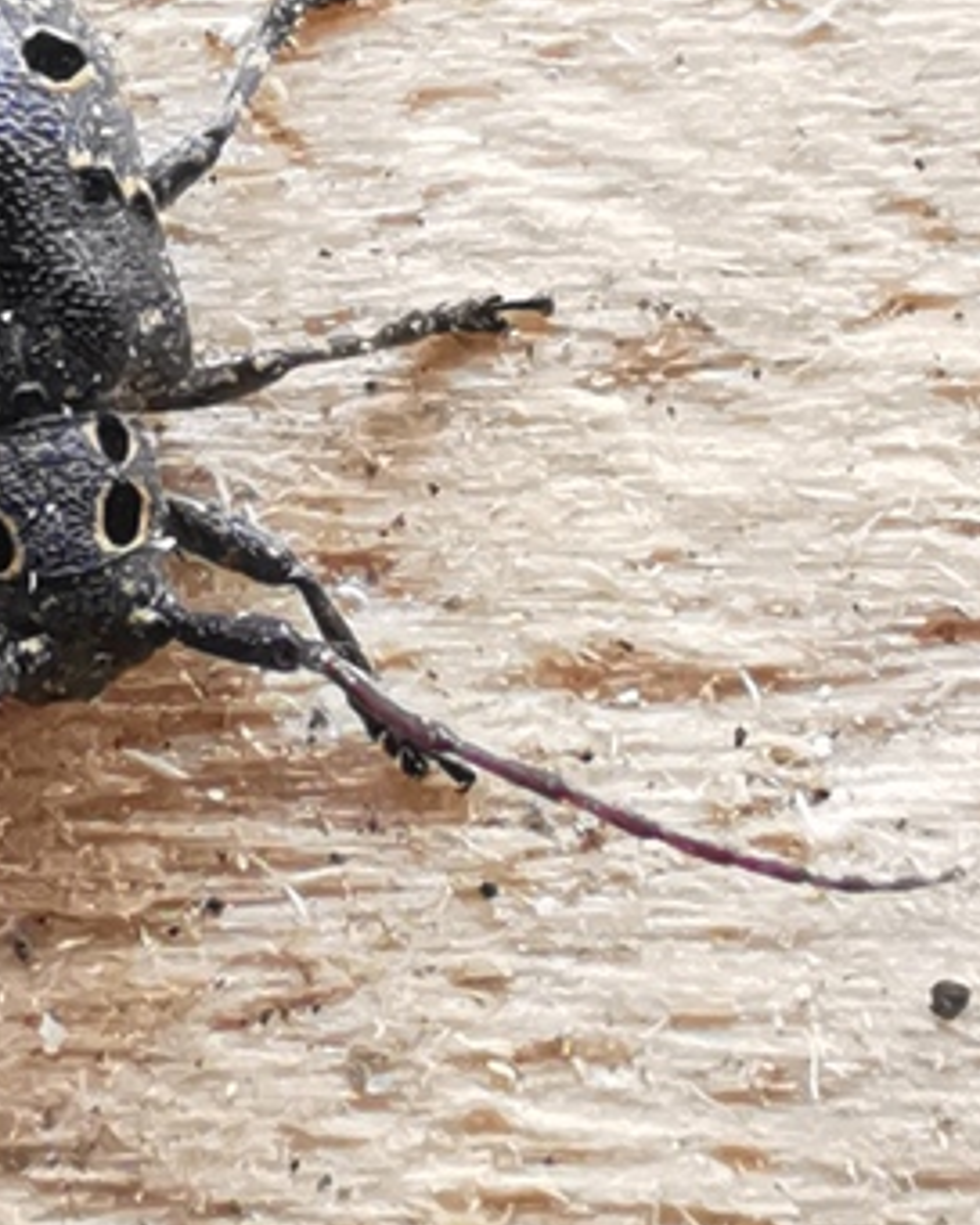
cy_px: 331
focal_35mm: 149
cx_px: 191
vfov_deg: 12.9
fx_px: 5402
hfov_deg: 10.3
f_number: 2.2
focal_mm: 2.26
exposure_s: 1/50
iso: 80
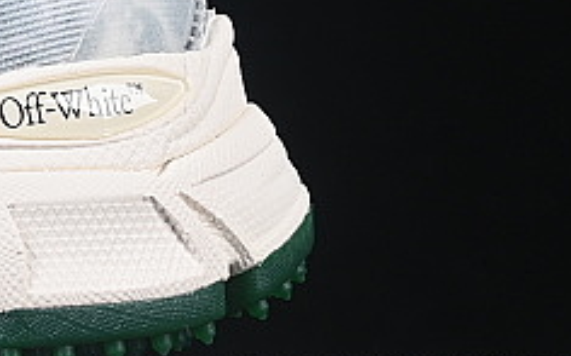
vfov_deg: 3.7
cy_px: -172
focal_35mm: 350
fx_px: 5441
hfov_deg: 5.8
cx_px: -646
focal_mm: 50
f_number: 8
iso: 160
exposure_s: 1/80
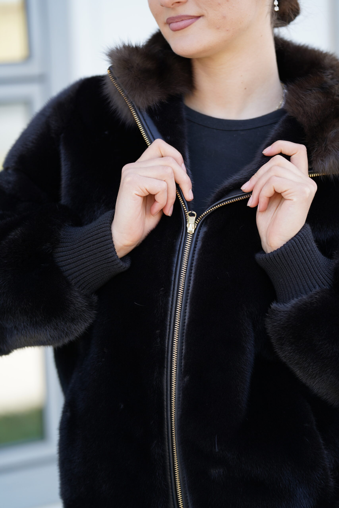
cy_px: 254
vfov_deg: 16.0
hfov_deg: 10.7
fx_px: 1808
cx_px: 170
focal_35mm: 128
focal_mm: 128
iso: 160
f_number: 2.8
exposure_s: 1/250
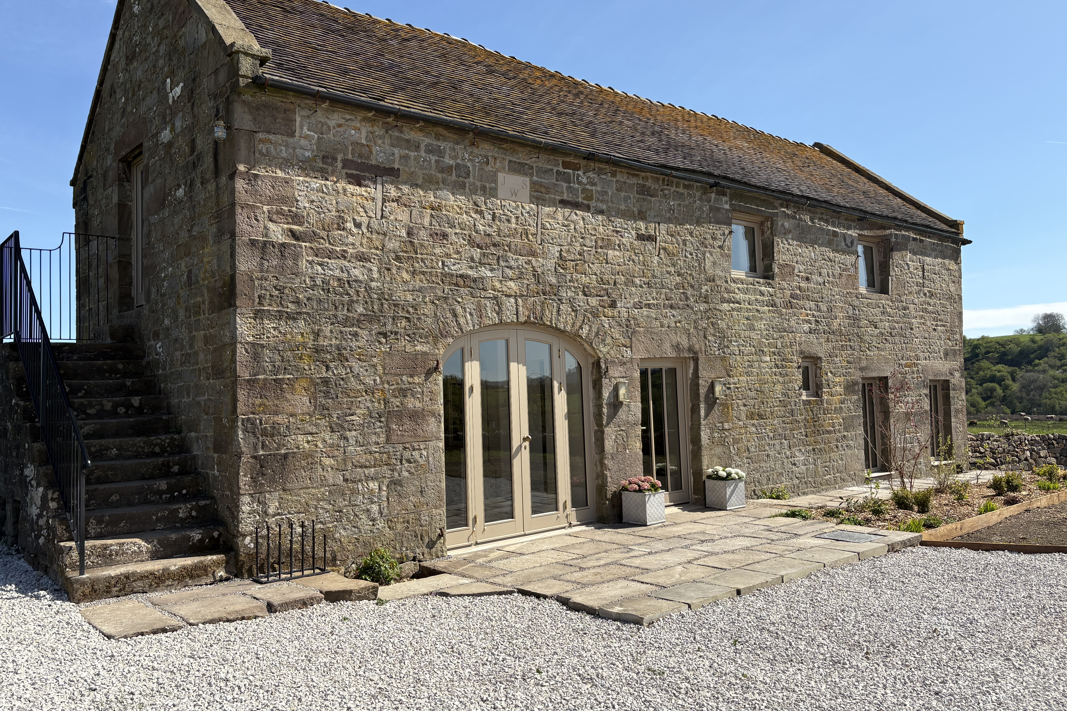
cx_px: 526
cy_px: 331
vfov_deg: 46.4
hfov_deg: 65.5
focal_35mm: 28
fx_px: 830
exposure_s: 1/3125
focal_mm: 5.96
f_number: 1.6
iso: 50
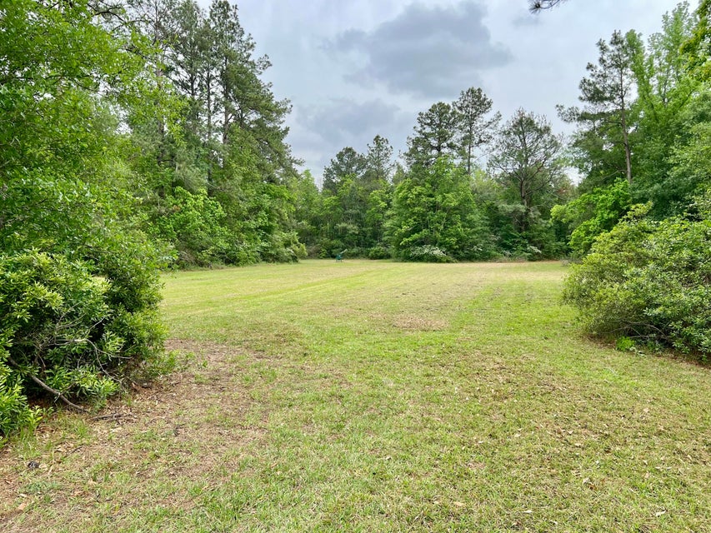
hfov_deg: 67.3
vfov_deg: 53.1
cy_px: 266
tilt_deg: -3.0
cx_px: 356
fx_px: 534
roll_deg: +0.0
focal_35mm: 26
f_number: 1.5
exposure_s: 1/1112
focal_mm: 5.7
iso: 50
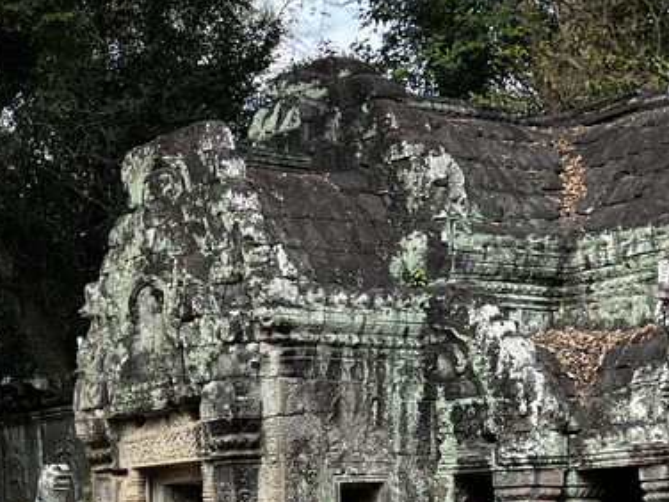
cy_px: 500
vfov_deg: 17.4
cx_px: 60
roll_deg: +0.8
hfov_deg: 22.9
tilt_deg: +1.1
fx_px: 1604
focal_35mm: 83
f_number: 1.5
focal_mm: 5.7
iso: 50
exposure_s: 1/840
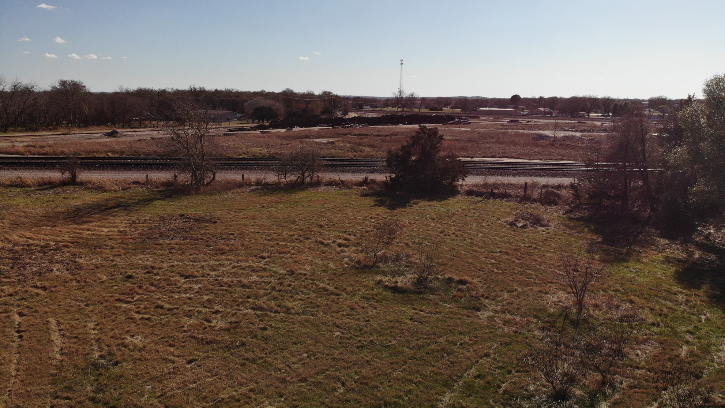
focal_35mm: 27
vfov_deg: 42.4
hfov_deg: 69.9
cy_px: 138
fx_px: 519
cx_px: 369
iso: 100
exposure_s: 1/347
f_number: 2.8
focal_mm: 4.5
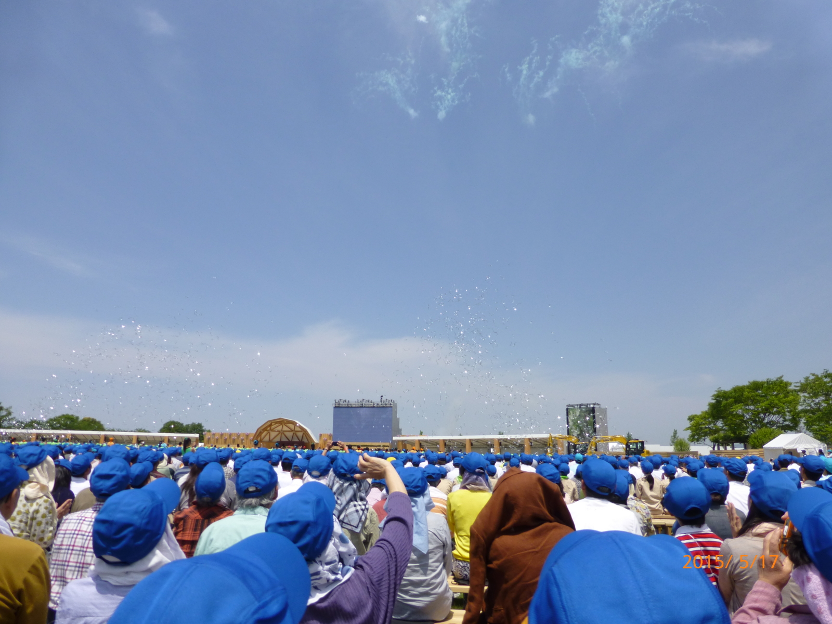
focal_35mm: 24
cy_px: 312
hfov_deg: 71.6
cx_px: 416
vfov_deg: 56.8
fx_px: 577
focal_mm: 4.3
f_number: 4
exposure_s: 1/1600
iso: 100
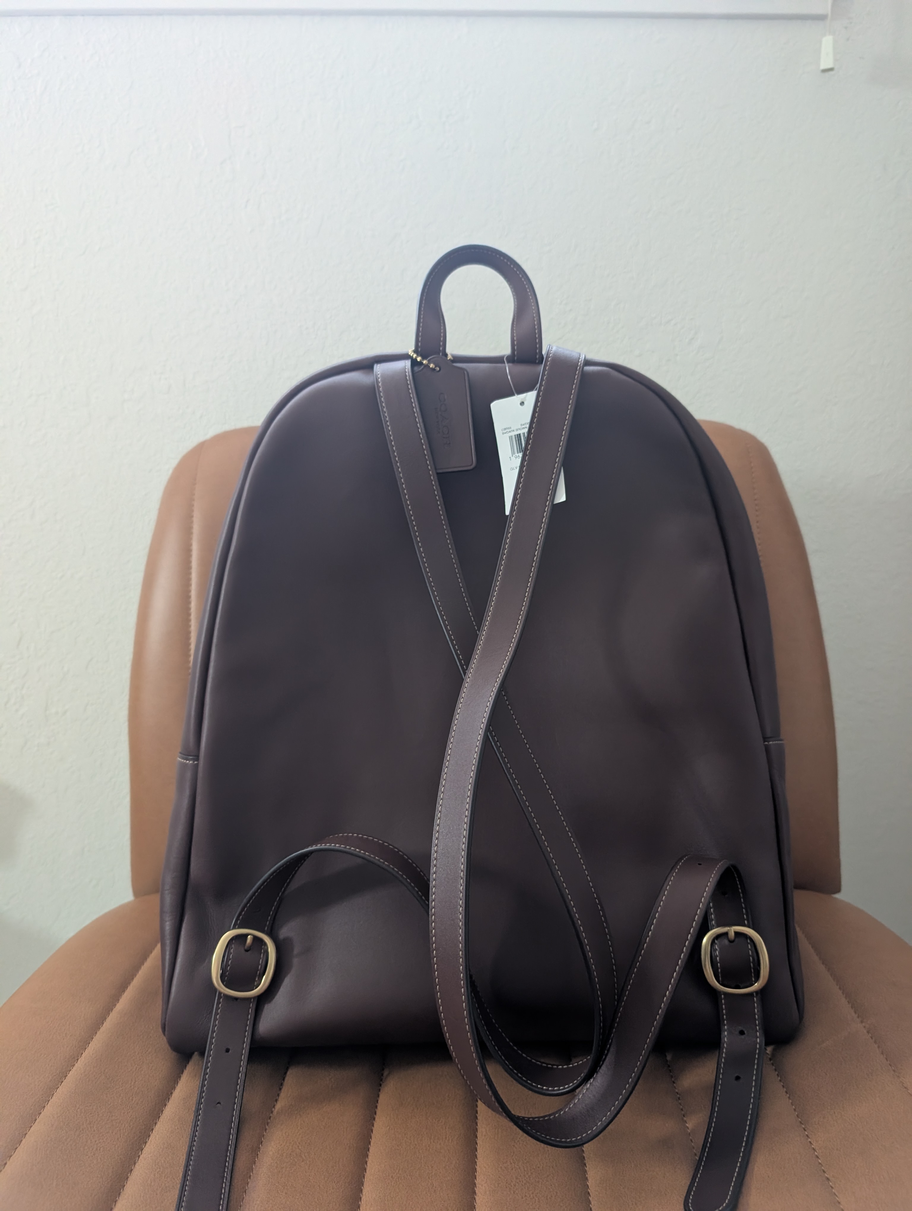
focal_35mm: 24
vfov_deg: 71.5
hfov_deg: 56.9
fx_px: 841
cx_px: 456
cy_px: 606
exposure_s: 1/63.9
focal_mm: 6.9
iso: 2151
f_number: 1.68
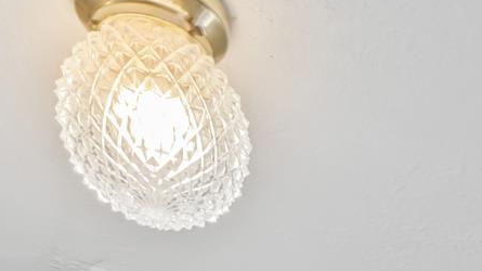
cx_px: 739
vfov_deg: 8.0
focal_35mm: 106
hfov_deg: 17.9
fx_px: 1354
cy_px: 1023
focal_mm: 10
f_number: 9
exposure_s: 1/1.25
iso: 200
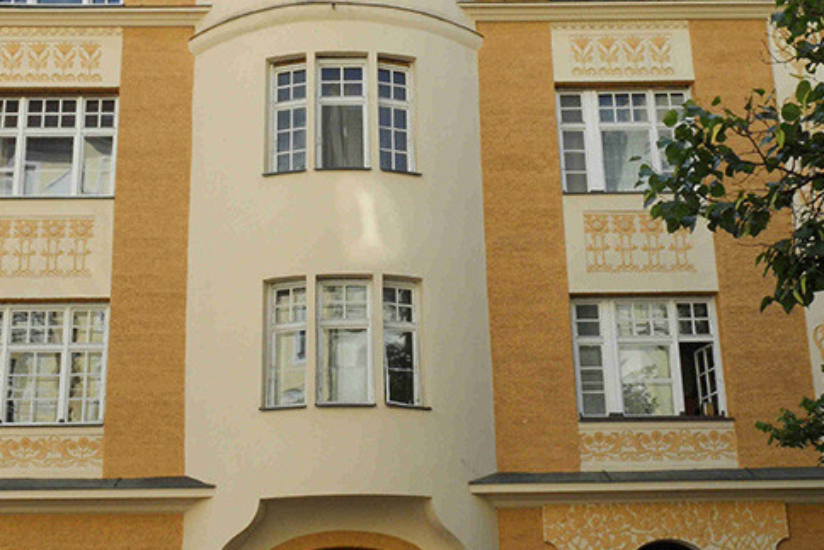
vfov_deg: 24.6
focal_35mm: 55
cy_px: 269
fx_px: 1259
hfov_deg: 36.1
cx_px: 344
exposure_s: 1/350
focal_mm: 5.3
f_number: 5
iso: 80
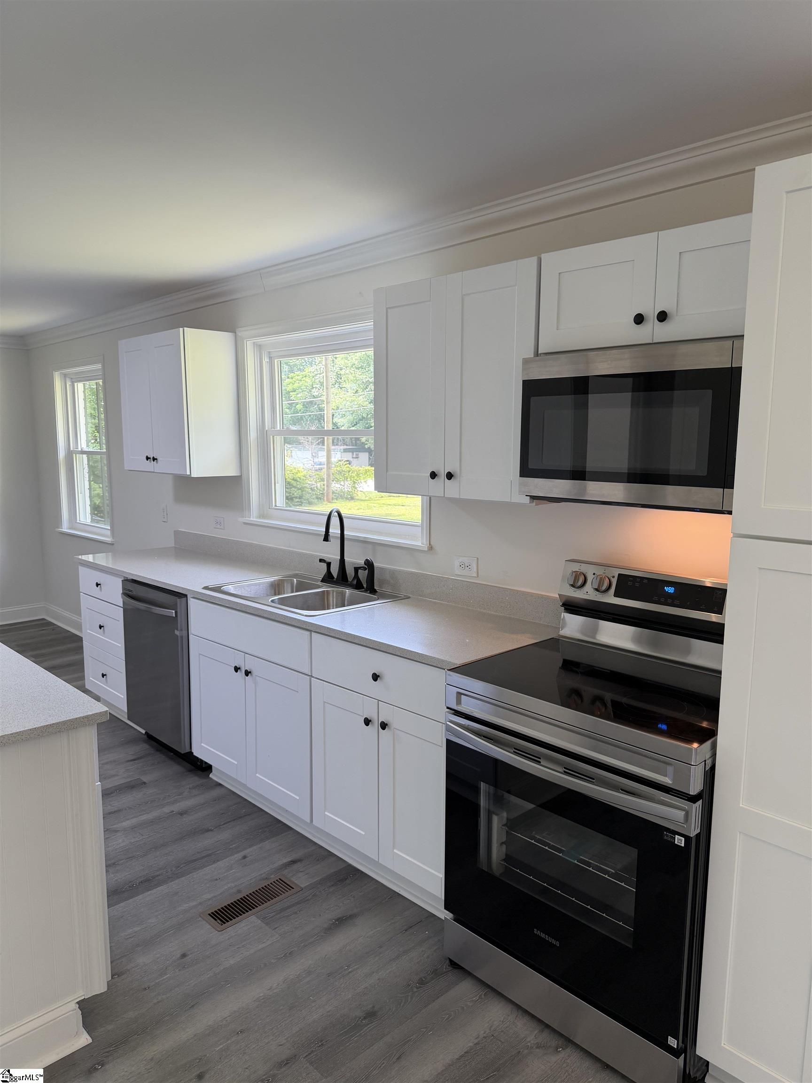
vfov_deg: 71.6
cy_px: 542
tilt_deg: -8.6
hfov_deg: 56.8
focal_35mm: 24
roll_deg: -0.4
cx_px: 406
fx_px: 751
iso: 125
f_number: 1.78
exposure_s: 1/120
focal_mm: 6.76
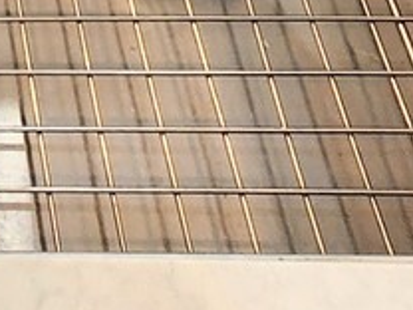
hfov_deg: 16.6
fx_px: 1193
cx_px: -314
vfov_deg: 9.7
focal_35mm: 100
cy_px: -717
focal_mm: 2.2
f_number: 2.2
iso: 64
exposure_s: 1/60
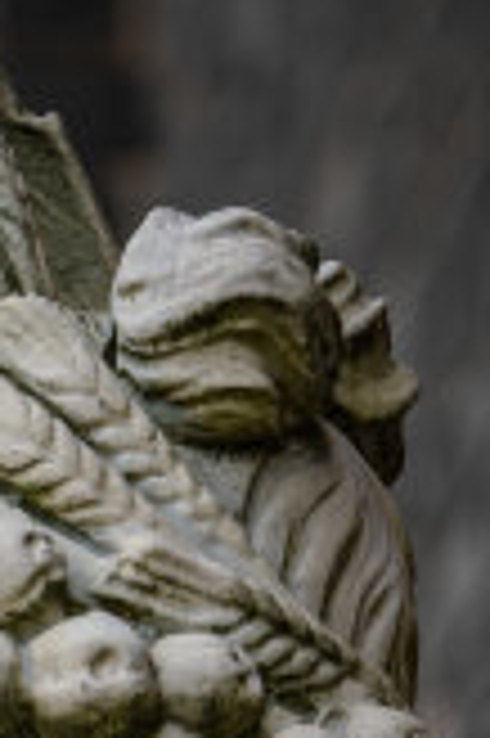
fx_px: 20479
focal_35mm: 1001
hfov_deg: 1.4
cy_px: 1246
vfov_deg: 2.1
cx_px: -103
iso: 100
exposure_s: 1/30
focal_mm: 268
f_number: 5.6
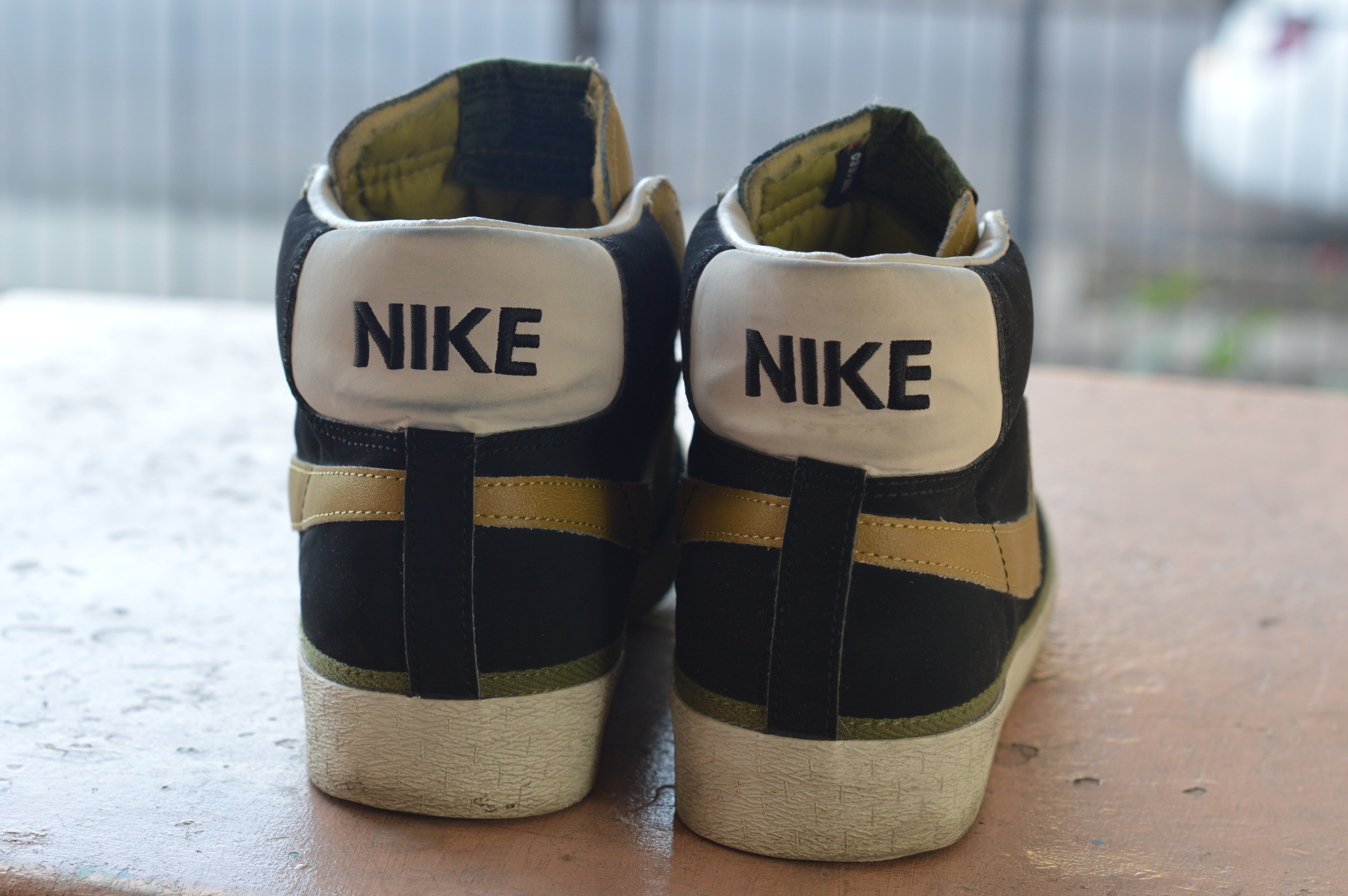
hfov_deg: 27.0
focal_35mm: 75
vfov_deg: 18.1
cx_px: 674
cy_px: 448
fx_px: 2806
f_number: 5.6
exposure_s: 1/125
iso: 400
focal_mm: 50
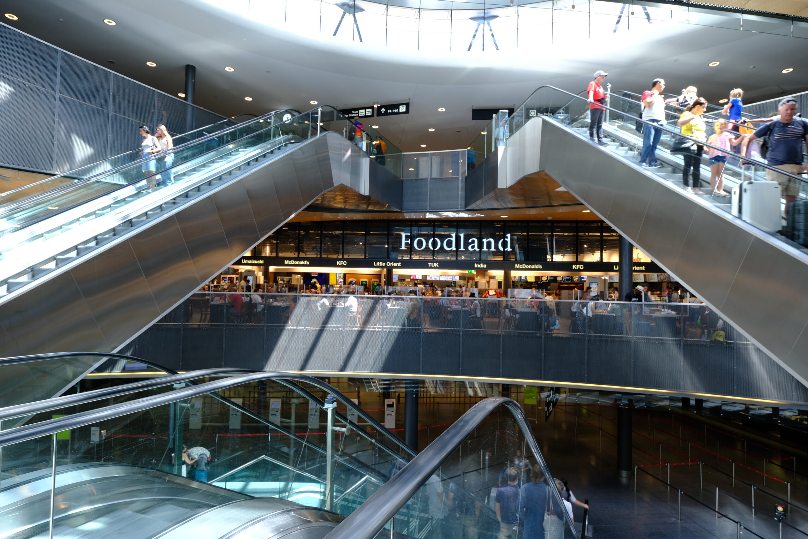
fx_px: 449
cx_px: 404
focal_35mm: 20
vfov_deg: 61.9
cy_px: 270
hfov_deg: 84.0
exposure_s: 1/15
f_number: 5.6
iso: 160
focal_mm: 13.6
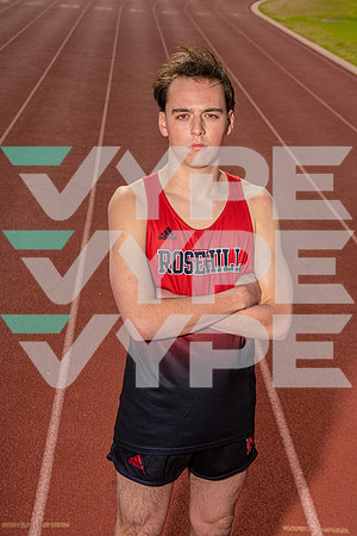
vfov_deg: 28.8
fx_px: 1041
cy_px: 268
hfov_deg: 19.5
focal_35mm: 70
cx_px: 178
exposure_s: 1/250
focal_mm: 70
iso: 100
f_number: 9
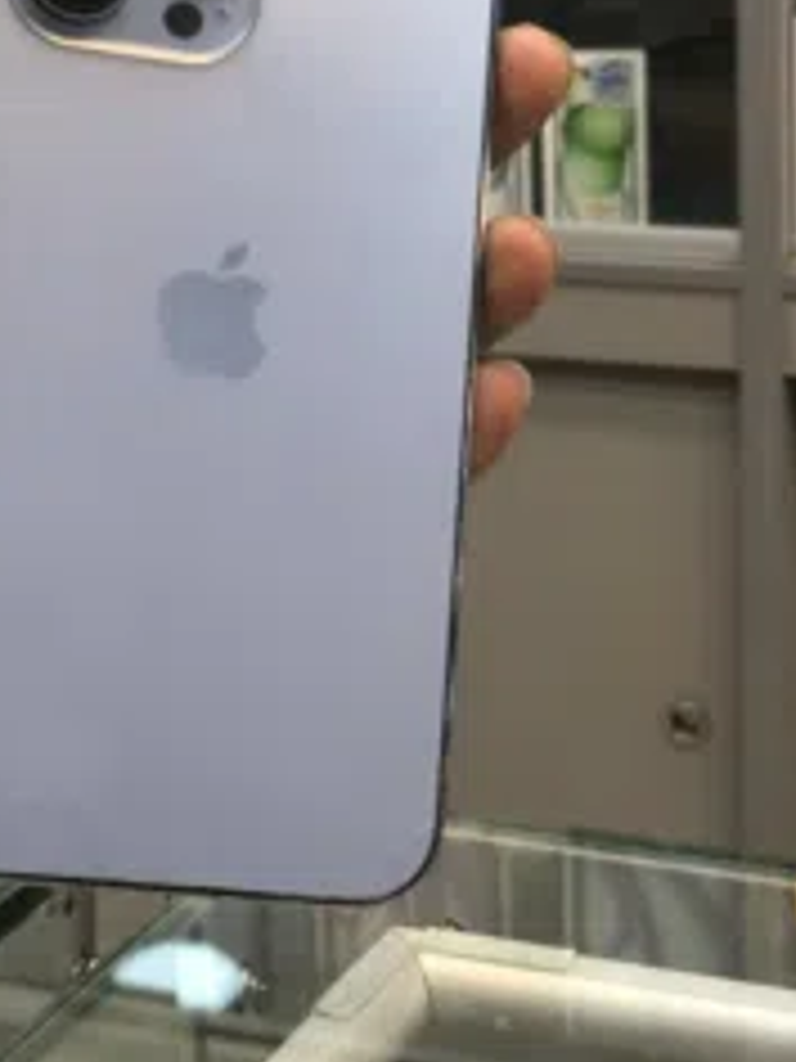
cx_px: 450
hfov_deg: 16.8
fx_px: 2698
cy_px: 324
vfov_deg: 22.1
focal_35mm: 88
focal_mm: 6
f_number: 2.4
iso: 32
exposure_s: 1/50
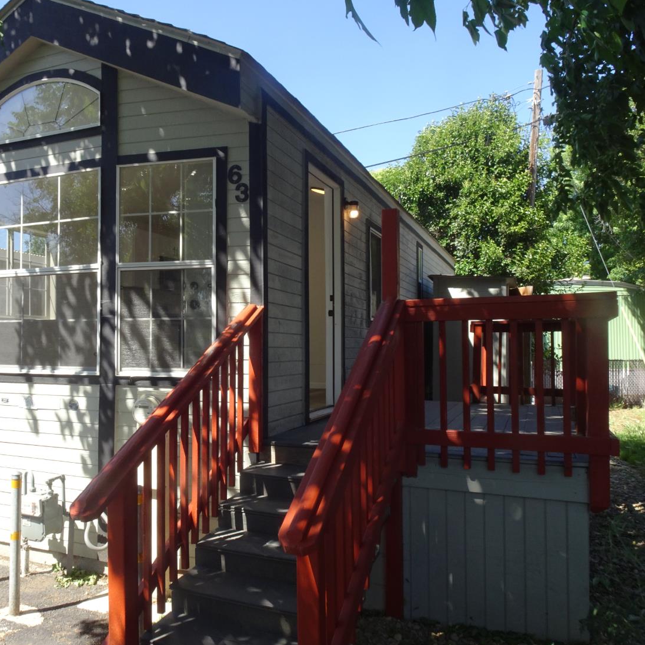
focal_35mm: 29
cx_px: 230
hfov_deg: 54.8
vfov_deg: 55.6
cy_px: 330
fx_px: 611
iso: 80
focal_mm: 4.1
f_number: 3.5
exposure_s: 1/125
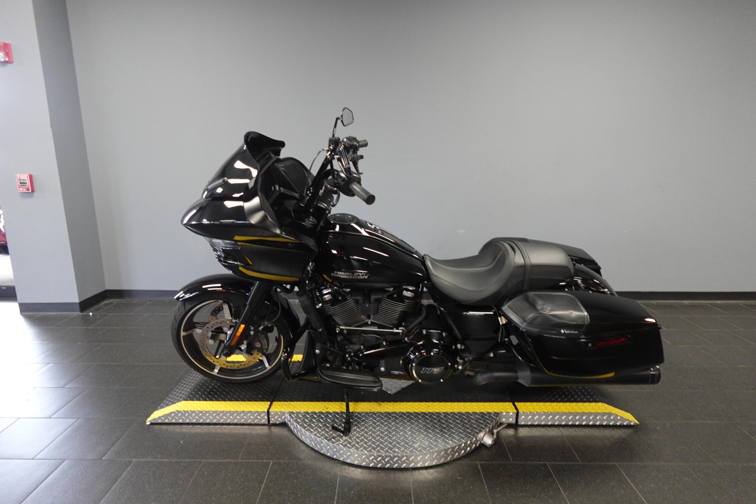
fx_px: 420
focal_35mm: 20
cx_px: 378
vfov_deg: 61.9
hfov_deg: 84.0
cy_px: 252
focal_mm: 7.6
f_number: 2
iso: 800
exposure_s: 1/80
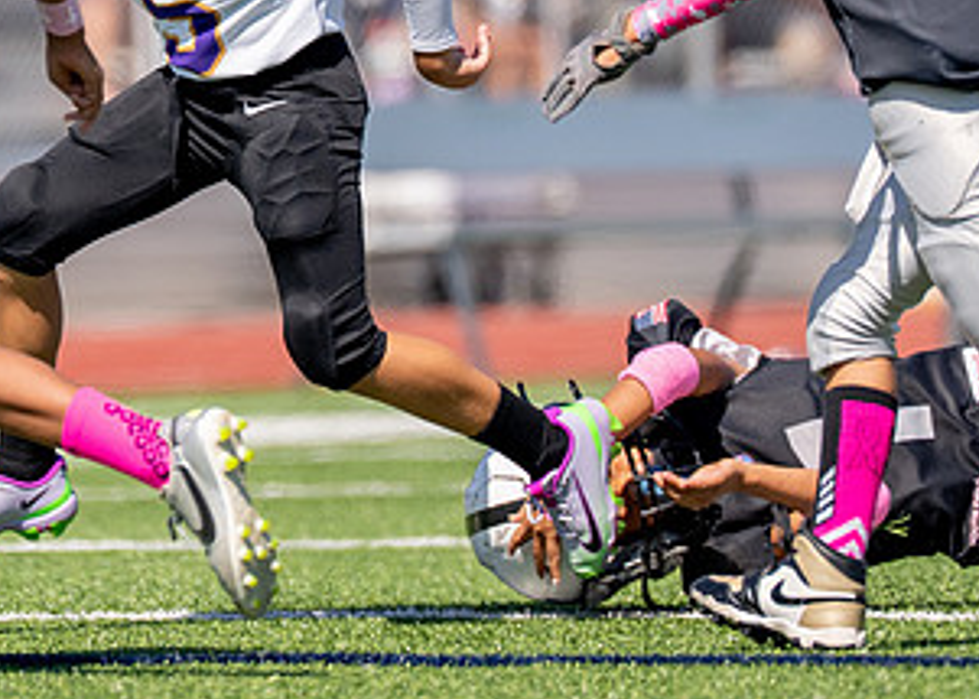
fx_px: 19546
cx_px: 262
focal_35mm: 703
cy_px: -16
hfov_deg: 2.9
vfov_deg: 2.0
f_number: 2.8
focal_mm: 200
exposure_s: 1/5000
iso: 200
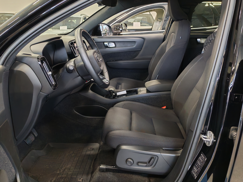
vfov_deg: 42.9
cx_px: 122
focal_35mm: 33
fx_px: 232
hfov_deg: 55.4
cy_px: 91
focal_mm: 6.12
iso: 1250
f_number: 1.9
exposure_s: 1/100
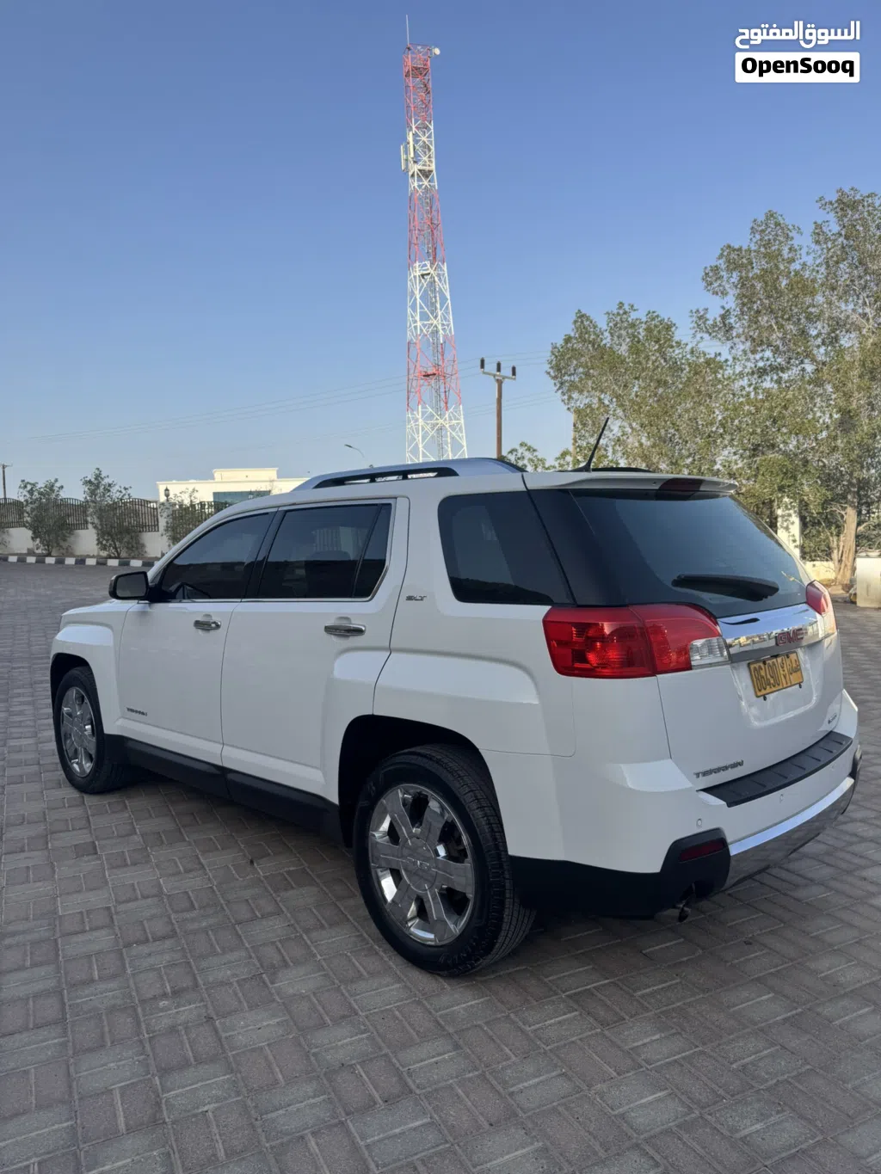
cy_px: 587
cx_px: 440
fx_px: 814
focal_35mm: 24
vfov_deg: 71.6
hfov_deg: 56.8
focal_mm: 6.76
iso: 80
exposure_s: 1/3413
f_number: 1.78
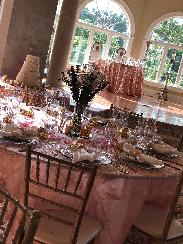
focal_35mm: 52
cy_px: 122
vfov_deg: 36.8
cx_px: 92
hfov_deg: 28.0
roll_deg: -13.5
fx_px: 367
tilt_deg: -9.8
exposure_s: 1/120
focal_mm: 6
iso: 25
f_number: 2.4
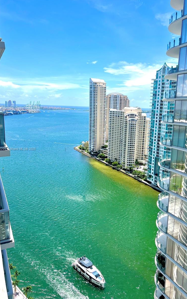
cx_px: 103
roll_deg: -2.3
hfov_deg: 44.5
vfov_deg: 66.5
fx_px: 228
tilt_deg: -11.1
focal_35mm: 28
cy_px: 149
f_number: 1.5
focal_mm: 5.7
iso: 50
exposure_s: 1/5319
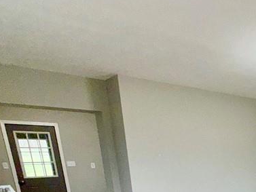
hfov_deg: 41.3
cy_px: 232
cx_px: 267
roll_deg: -0.4
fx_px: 281
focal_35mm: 38
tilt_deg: -16.1
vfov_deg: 31.4
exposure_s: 1/60
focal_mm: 2.22
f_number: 2.2
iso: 40
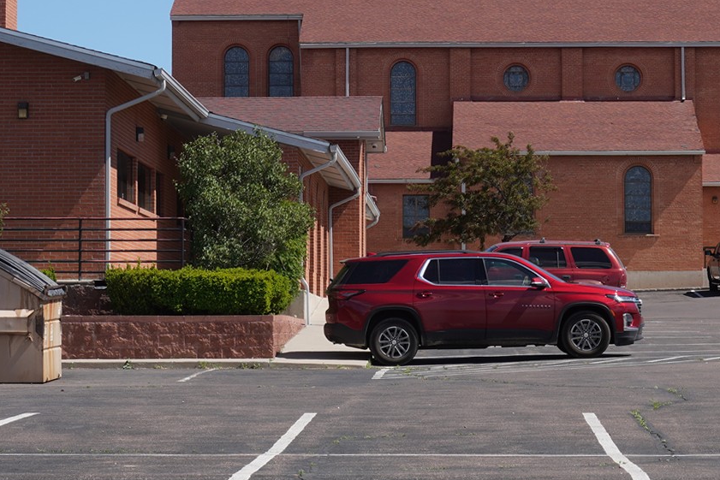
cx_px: 620
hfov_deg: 16.1
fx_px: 2520
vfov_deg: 10.9
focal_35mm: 126
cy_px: 169
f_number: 14
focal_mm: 53
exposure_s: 1/100
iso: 100
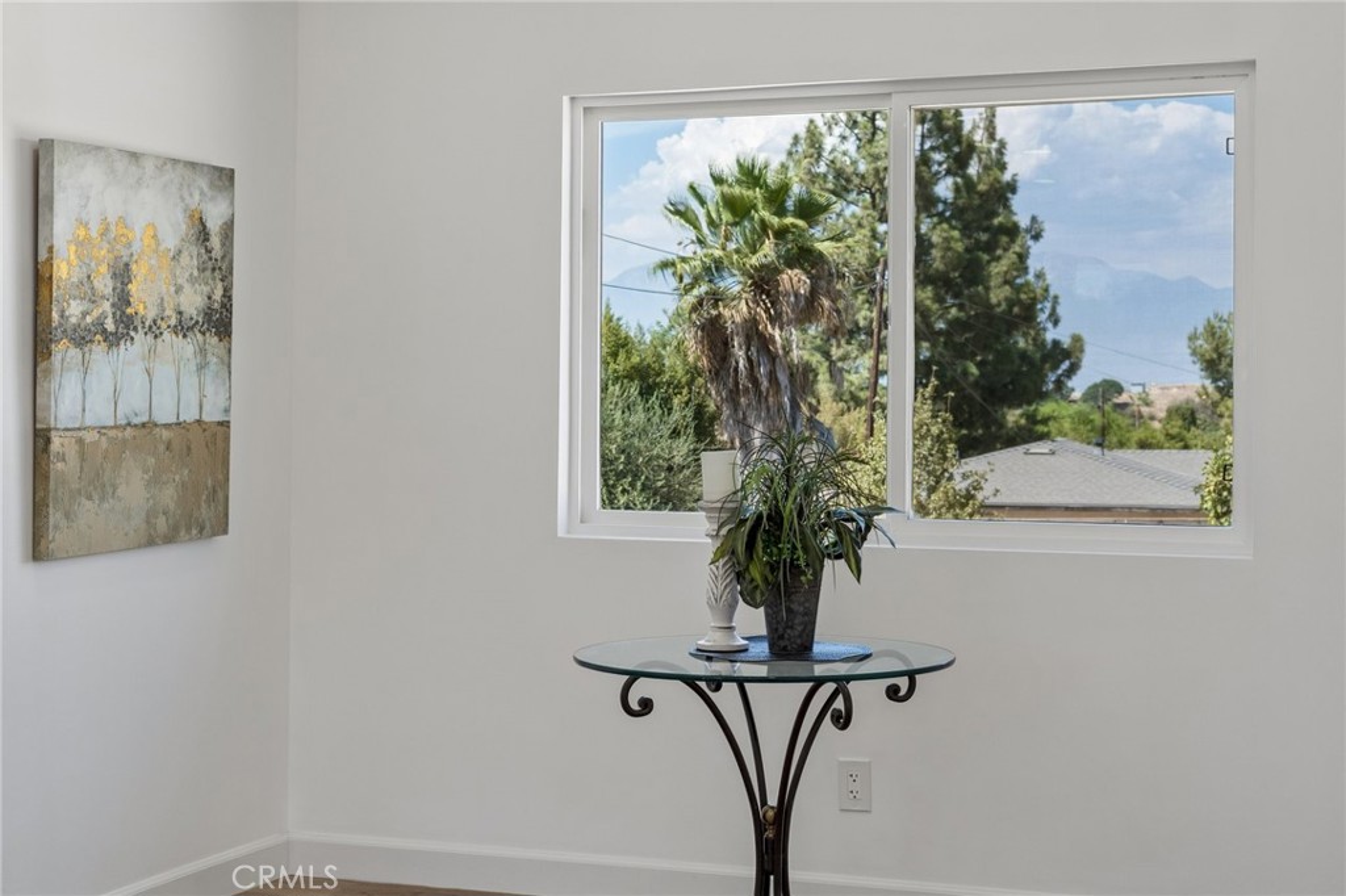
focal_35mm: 50
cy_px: 448
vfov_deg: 27.0
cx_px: 673
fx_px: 1869
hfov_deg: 39.6
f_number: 8
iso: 160
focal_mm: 50
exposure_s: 1/100
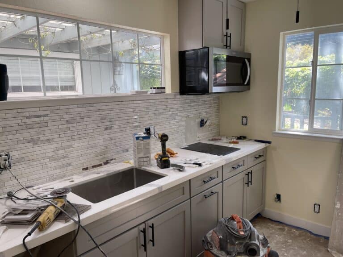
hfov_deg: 67.3
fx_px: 258
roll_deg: +1.5
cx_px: 172
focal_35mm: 26
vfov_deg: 53.1
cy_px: 128
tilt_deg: -8.4
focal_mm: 5.1
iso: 50
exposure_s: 1/120
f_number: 1.6
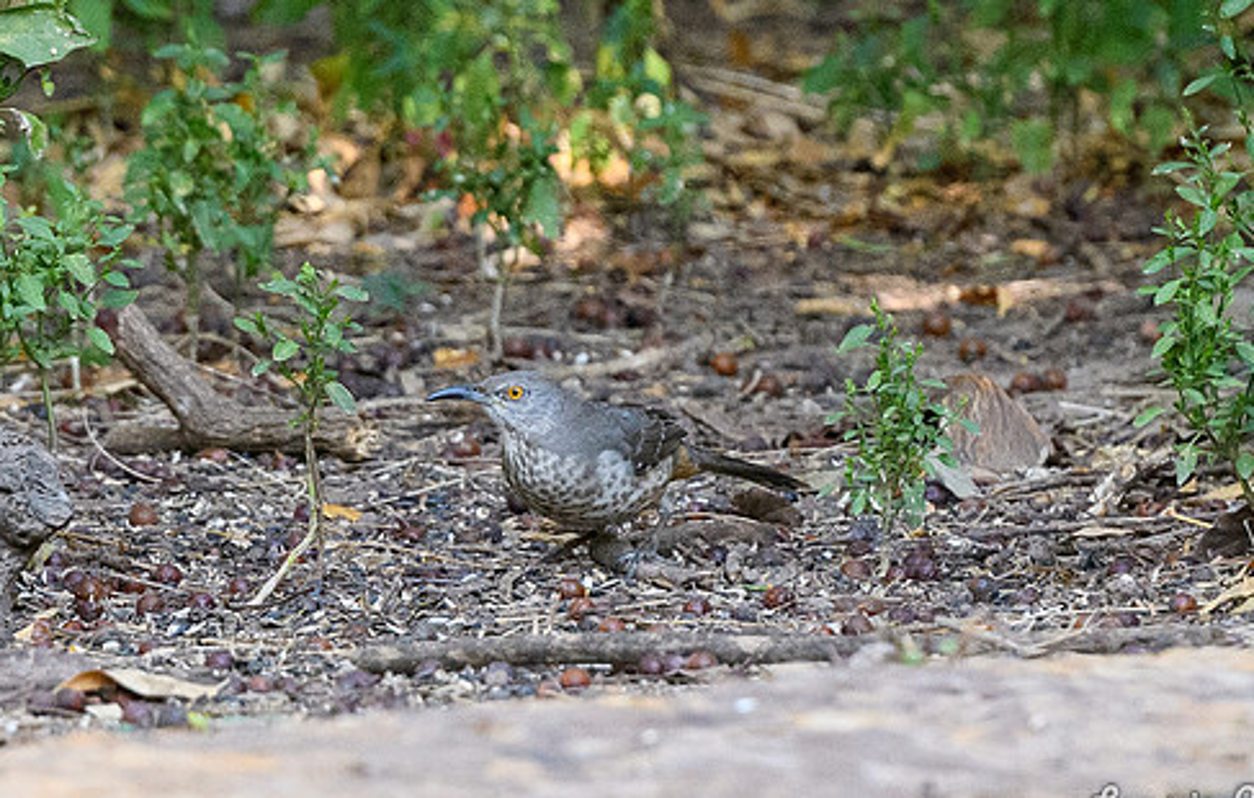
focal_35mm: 1003
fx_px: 34457
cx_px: 608
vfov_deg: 1.3
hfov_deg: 2.1
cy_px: 372
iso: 2200
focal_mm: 200
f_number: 4
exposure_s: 1/1250
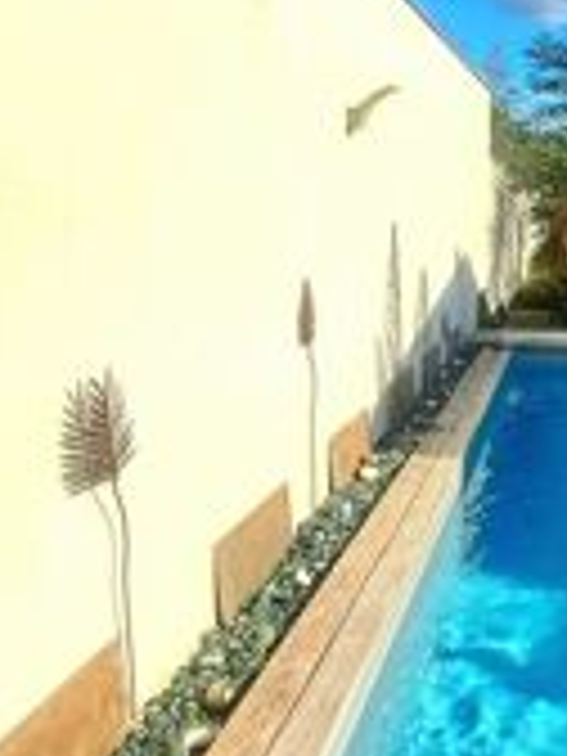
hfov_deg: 34.6
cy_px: 205
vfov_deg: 53.3
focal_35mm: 33
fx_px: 721
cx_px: 675
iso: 50
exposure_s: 1/2500
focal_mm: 1.74
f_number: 2.2
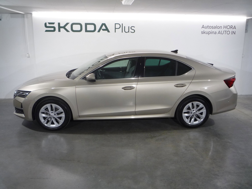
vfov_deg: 46.8
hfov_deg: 60.0
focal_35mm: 30
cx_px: 126
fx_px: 218
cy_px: 94
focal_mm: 5.2
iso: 160
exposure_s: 1/30
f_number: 3.3
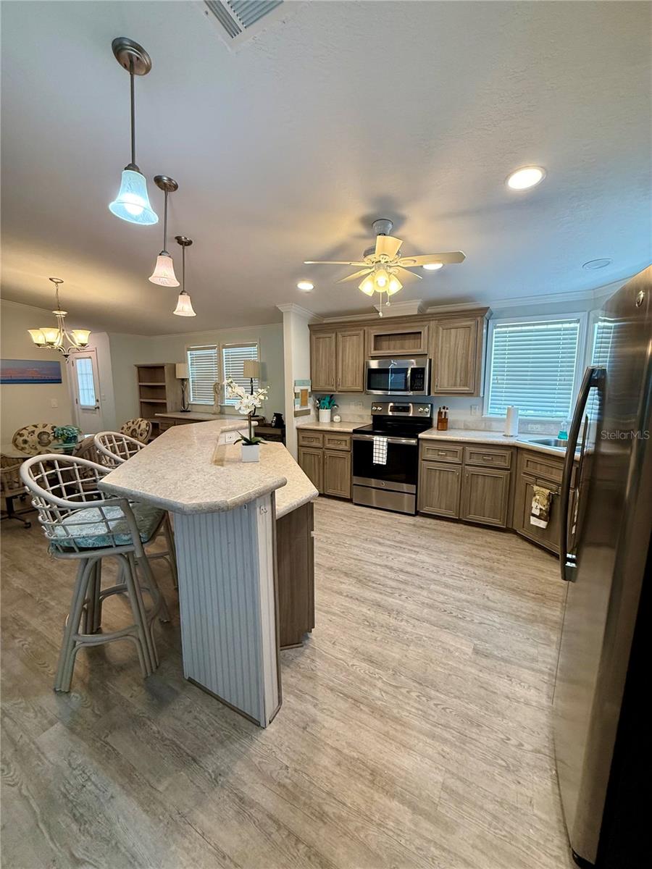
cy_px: 434
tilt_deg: -8.1
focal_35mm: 14
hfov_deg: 85.7
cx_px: 326
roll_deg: -0.4
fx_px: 352
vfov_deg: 102.1
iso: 250
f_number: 2.2
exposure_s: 1/120
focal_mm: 2.22
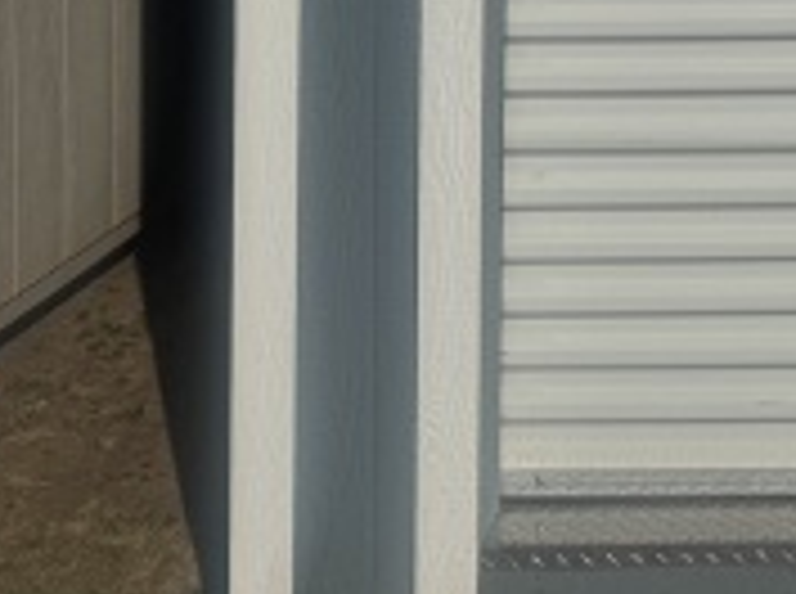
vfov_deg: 14.8
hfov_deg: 19.4
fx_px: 1997
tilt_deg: -0.5
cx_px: 1228
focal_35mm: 87
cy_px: -464
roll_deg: -0.6
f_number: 1.78
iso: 64
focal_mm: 6.76
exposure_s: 1/20000
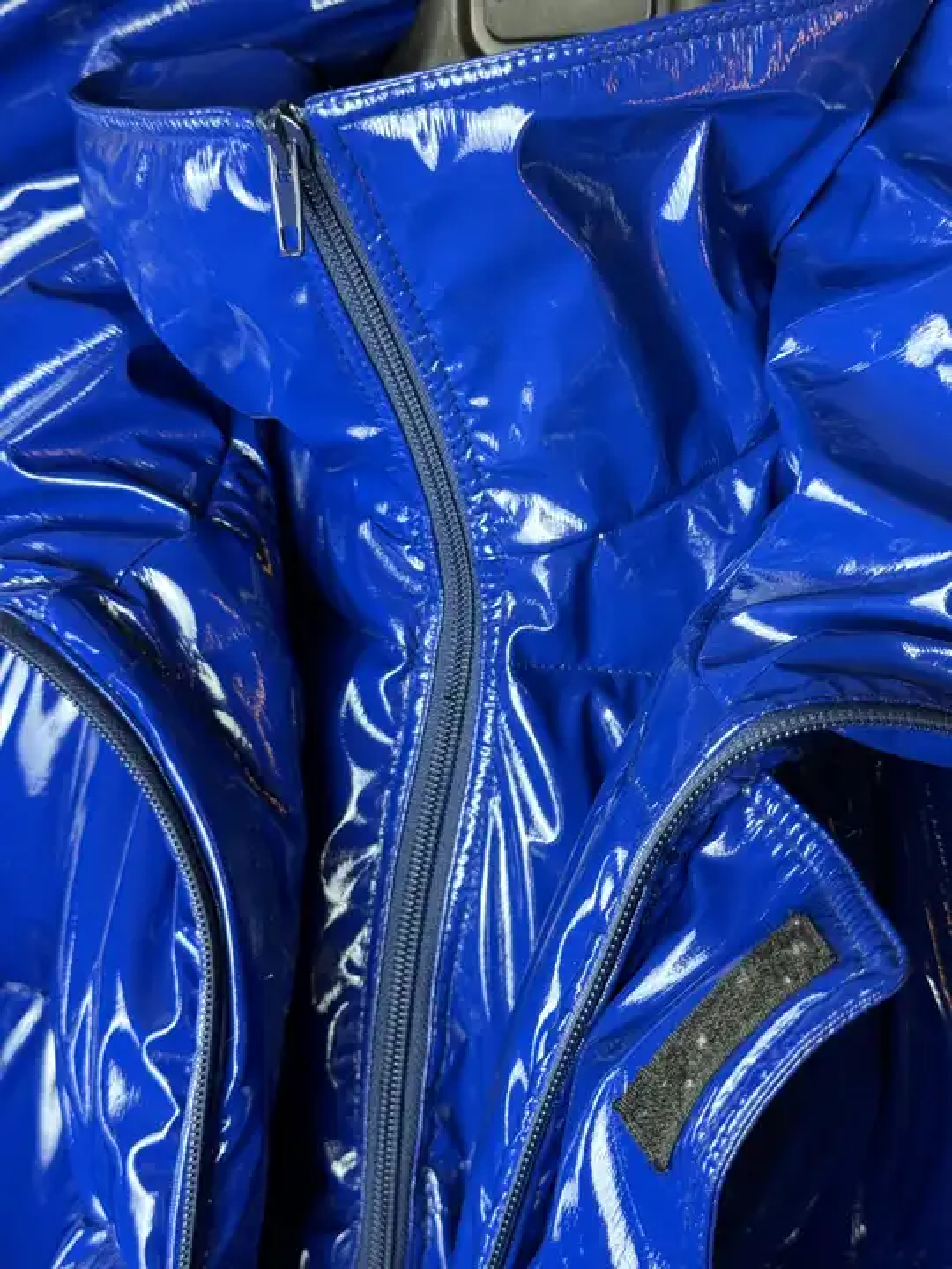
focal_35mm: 48
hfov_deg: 30.3
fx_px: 1760
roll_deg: +1.2
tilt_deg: -17.0
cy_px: 634
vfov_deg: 39.7
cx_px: 476
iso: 160
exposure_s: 1/50
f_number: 1.78
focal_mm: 6.76
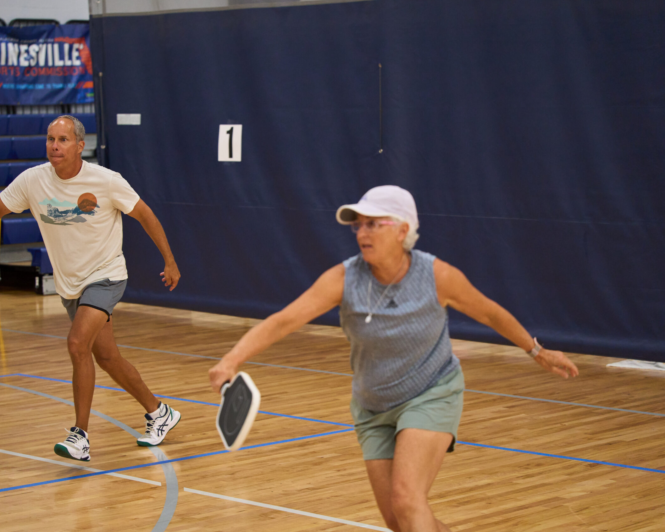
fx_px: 1811
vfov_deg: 16.7
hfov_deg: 20.8
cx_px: 276
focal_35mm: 92
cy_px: 267
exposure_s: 1/1000
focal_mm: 81
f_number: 2.8
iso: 2500
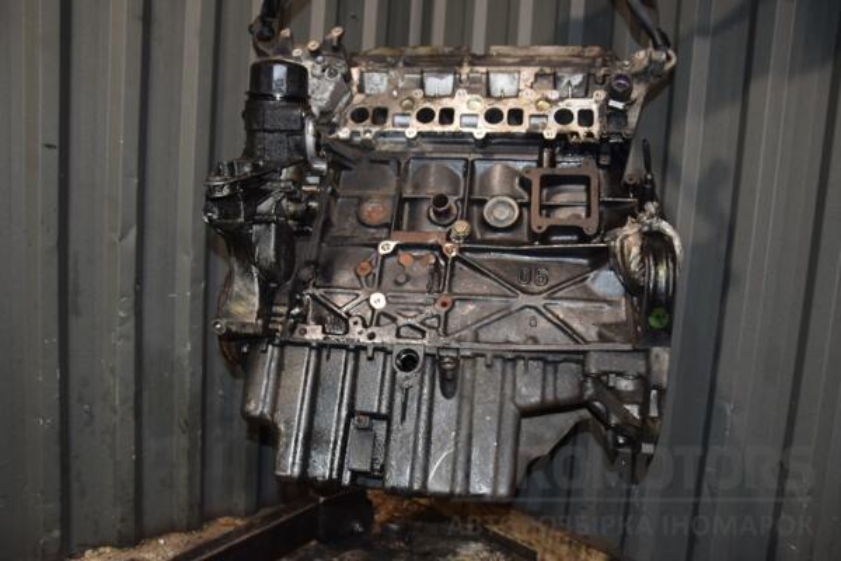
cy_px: 280
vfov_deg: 47.9
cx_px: 420
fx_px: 631
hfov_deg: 67.4
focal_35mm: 27
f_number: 5
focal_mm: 18
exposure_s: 1/60
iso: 800
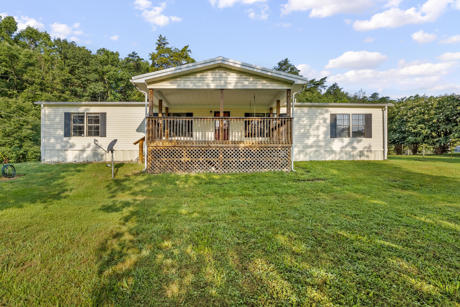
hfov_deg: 91.4
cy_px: 162
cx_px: 219
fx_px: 224
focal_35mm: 18
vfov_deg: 68.7
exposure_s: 1/100
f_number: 11
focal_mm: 16.5
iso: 800
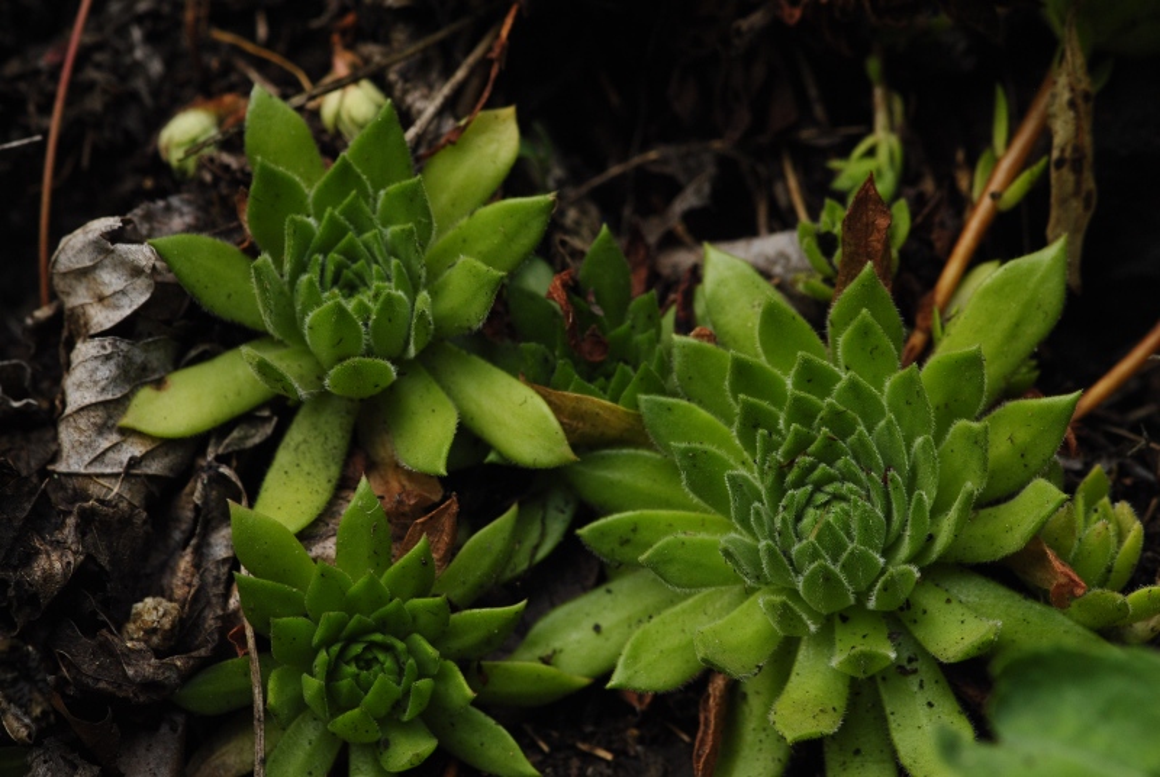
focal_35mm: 128
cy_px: 388
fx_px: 4114
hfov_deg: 16.0
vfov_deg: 10.8
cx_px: 580
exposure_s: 1/160
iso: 400
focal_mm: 85
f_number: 6.3
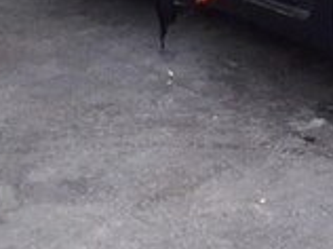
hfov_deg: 16.9
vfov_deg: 12.4
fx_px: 1085
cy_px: -136
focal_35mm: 113
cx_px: 358
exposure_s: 1/50
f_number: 1.9
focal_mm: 3.6
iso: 160
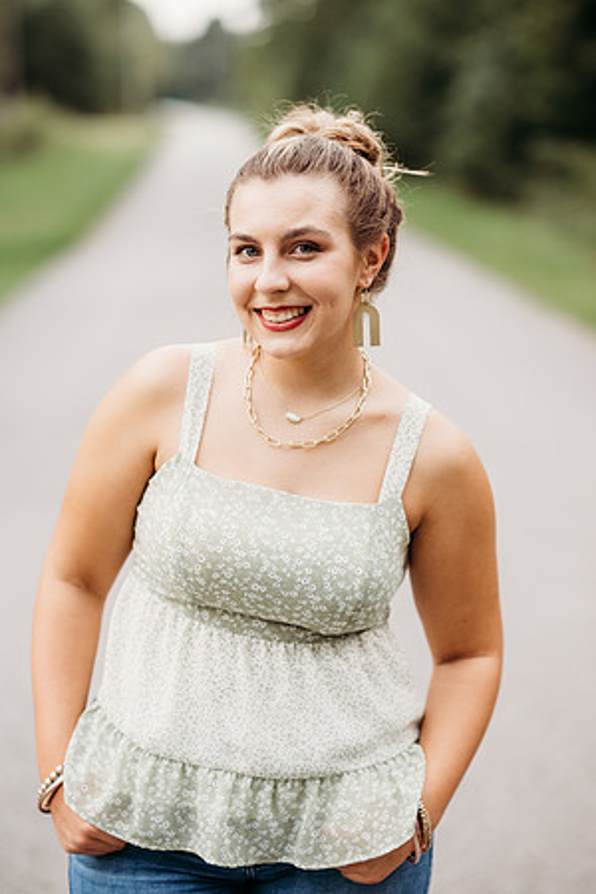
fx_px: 2111
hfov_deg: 16.1
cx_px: 298
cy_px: 447
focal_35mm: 85
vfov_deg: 23.9
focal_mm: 85
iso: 400
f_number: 2.2
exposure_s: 1/250
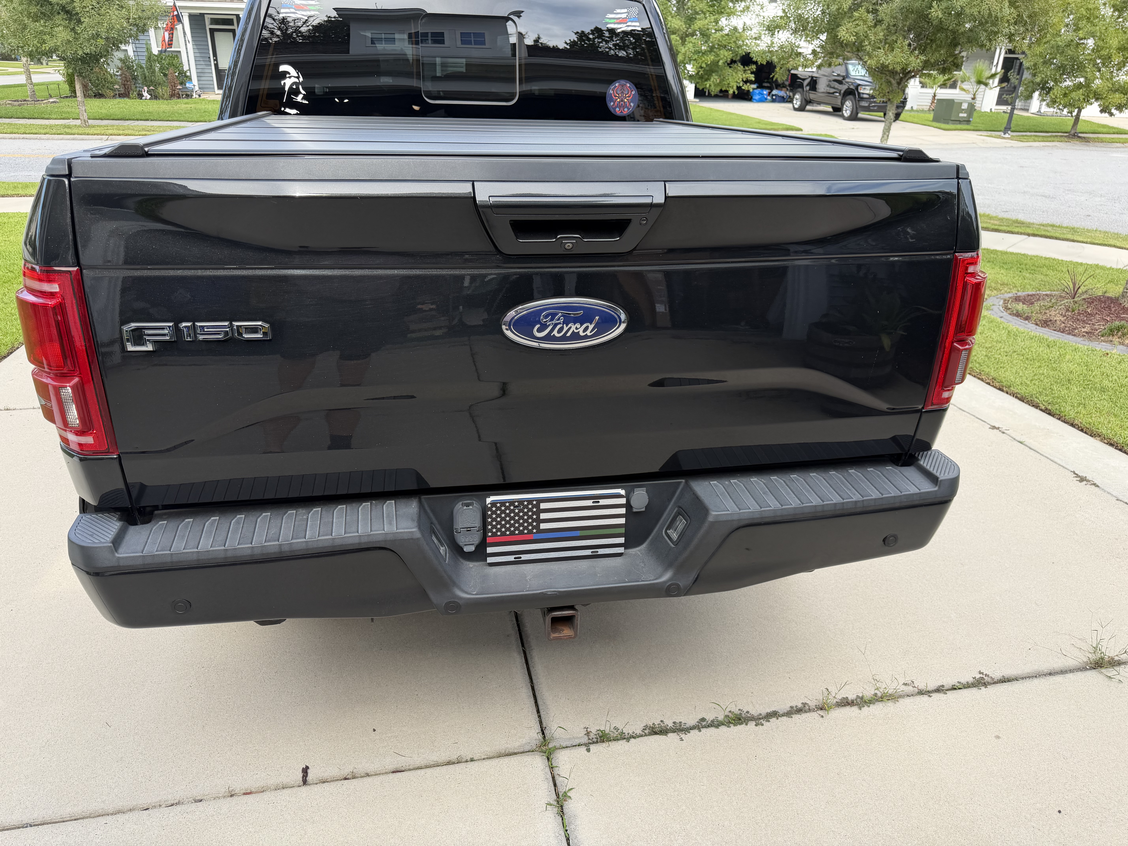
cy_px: 423
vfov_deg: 56.8
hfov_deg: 71.6
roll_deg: -0.4
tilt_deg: -24.2
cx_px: 564
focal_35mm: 24
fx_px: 782
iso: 80
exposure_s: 1/637
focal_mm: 6.76
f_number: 1.78
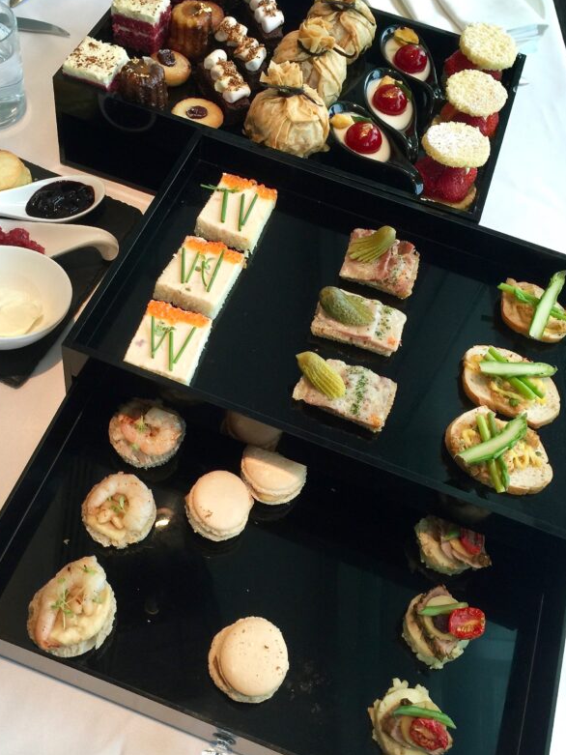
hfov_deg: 37.7
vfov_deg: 49.0
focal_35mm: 38
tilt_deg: -55.5
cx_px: 248
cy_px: 363
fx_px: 828
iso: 32
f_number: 2.2
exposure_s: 1/33
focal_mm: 4.15
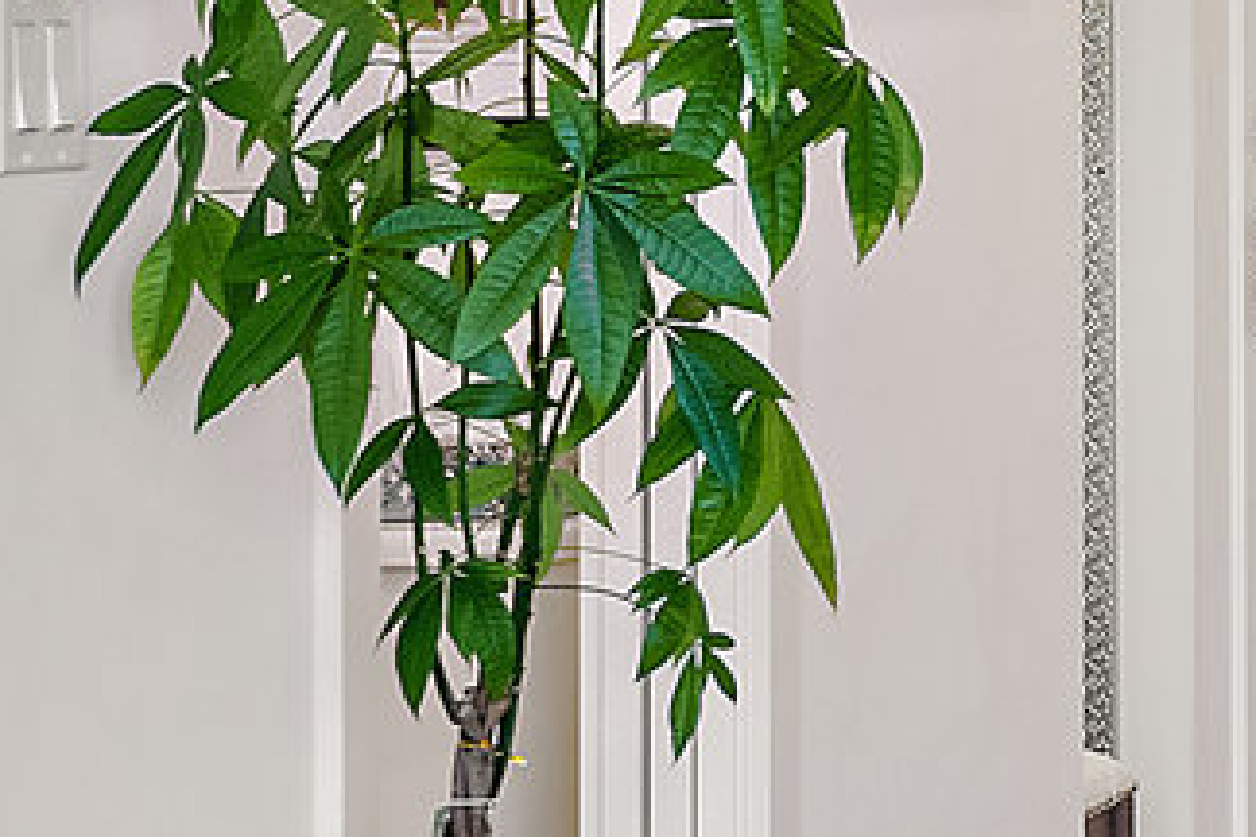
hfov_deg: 10.4
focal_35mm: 173
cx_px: 2892
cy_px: 68
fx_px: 6035
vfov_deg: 7.9
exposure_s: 1/10
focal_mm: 35
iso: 320
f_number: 8
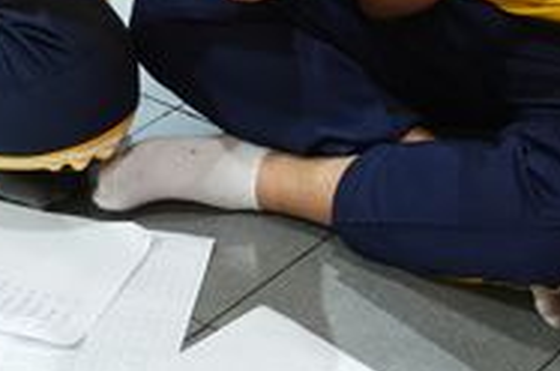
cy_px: -212
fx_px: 2096
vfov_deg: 9.8
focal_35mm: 135
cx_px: 518
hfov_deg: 15.0
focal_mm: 28
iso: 500
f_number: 4.5
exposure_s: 1/8
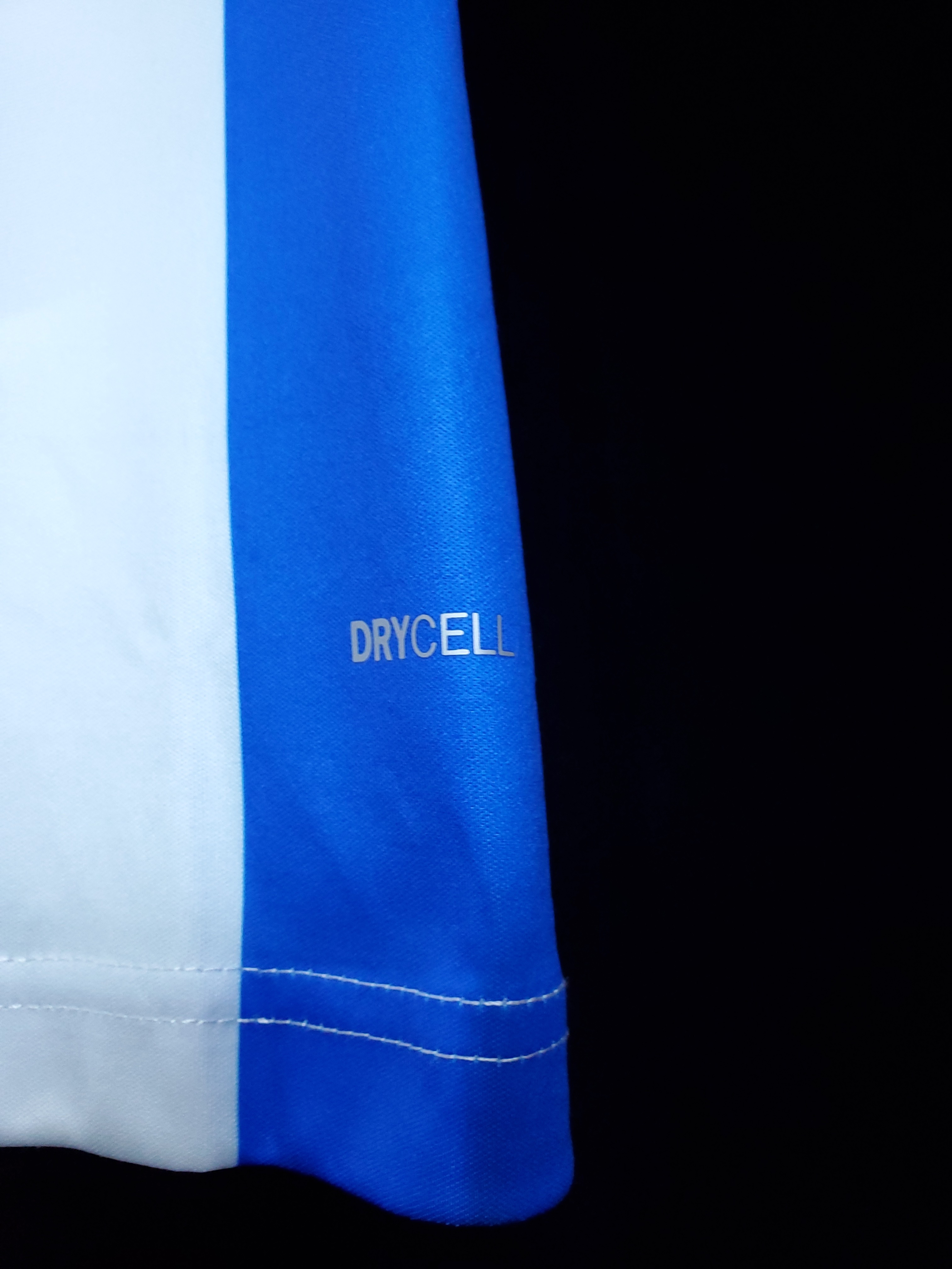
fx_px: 953
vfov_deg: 67.3
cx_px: 476
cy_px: 634
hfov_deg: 53.1
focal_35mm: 26
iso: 250
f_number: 2.4
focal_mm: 4.3
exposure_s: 1/20
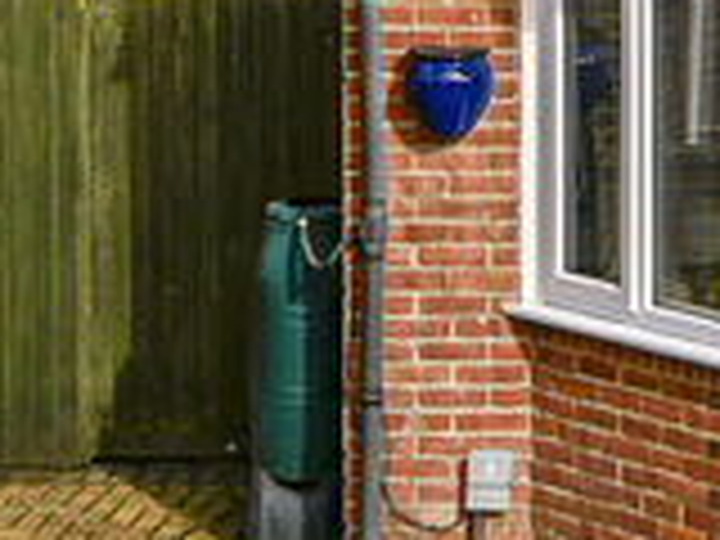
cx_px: 1341
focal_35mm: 185
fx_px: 3848
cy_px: -394
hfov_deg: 10.0
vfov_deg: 7.8
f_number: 8
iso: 100
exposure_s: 1/800
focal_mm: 30
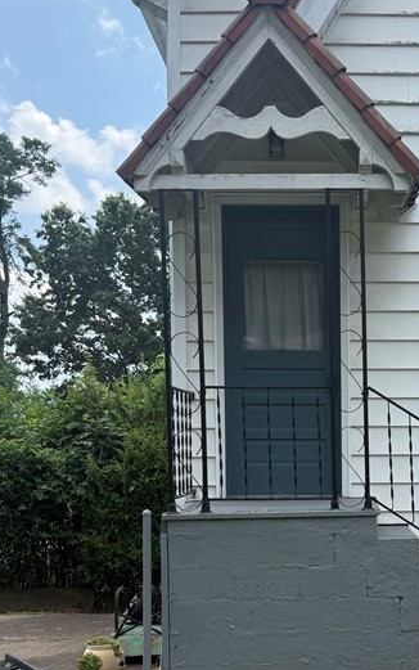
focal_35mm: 50
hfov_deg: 25.1
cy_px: 469
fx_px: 913
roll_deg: -0.1
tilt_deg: -1.4
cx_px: 370
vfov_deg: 39.6
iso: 100
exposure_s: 1/2801
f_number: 1.78
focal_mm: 6.76
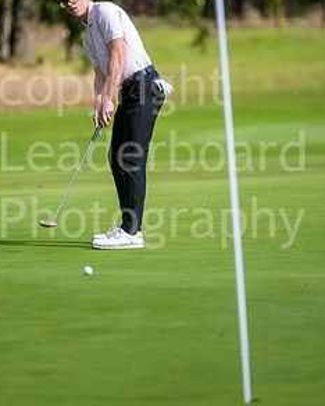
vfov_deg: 4.5
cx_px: 154
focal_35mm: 434
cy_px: 163
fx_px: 5213
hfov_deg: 3.6
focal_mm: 300
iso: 640
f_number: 4
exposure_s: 1/4000
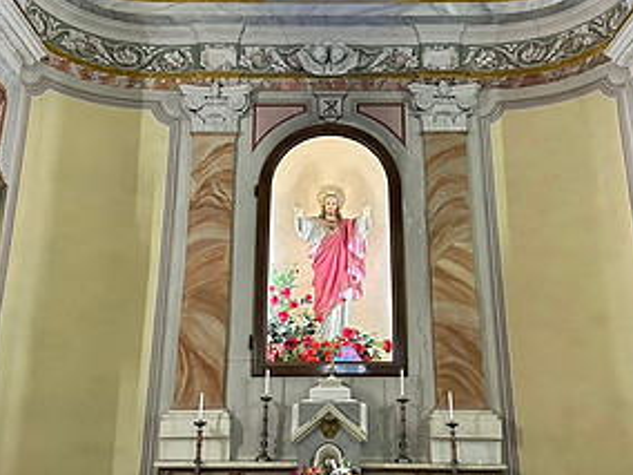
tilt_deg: +17.3
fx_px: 695
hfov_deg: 49.0
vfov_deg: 37.7
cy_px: 212
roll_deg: +0.0
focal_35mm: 38
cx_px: 332
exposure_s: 1/50
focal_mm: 6.86
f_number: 1.78
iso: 640
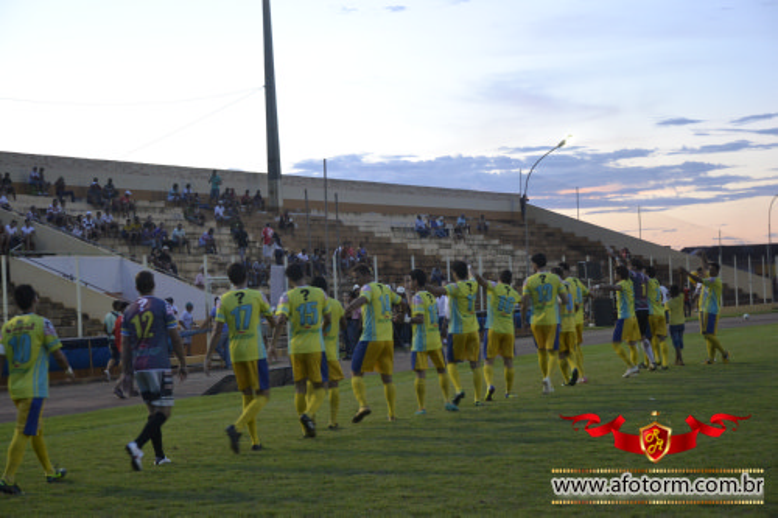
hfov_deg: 27.0
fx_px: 1620
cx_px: 389
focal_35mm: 75
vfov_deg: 18.2
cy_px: 259
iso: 1100
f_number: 4.8
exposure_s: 1/60
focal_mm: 50
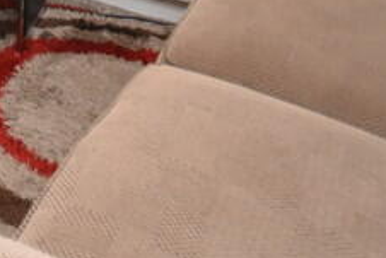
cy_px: -243
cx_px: -167
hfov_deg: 24.3
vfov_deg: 16.0
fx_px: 730
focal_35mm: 68
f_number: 4
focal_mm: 10
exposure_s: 1/60
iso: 1800
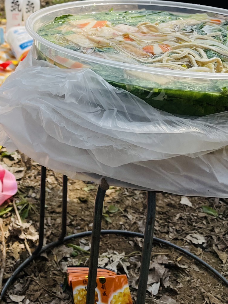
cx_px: 63
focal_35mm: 51
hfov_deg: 28.2
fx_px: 448
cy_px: 11
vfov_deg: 34.6
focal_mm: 4.2
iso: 32
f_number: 1.6
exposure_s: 1/4464
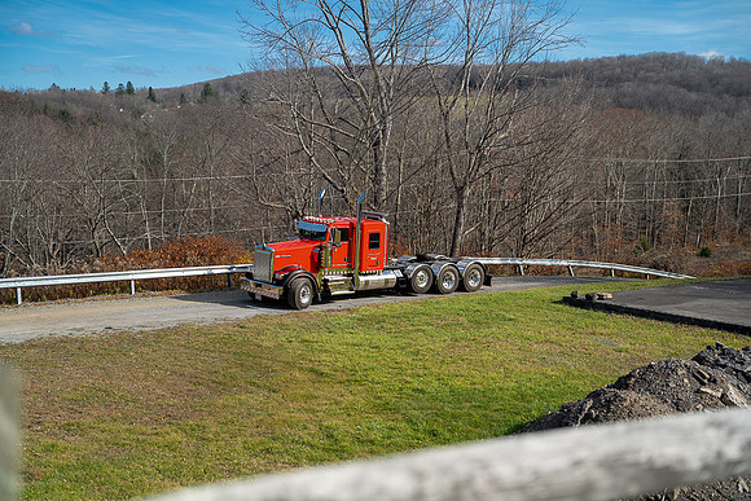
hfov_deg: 40.3
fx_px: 1022
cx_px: 376
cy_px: 250
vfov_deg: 27.5
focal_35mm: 49
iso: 100
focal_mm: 49
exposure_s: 1/50
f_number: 2.2
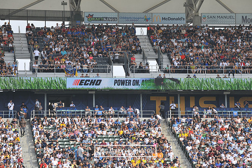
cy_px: 85
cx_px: 125
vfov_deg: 8.5
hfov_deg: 12.7
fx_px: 1133
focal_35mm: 162
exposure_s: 1/320
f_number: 9
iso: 250
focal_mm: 160
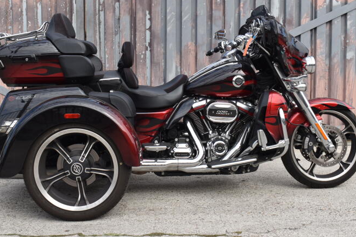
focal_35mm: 55
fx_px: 544
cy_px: 104
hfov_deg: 36.2
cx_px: 172
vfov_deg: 24.6
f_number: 8
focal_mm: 30
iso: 180
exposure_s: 1/250
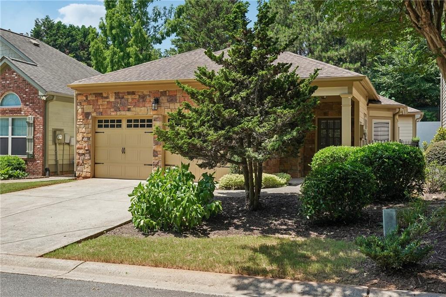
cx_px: 223
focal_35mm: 34
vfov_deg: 38.3
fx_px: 427
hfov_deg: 55.1
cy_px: 148
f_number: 8
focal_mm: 34.5
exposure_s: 1/800
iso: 800
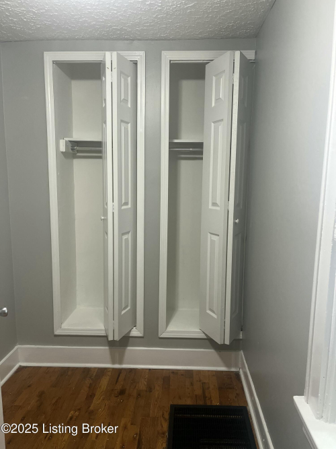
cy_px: 224
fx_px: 337
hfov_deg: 53.0
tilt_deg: -8.7
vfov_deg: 67.3
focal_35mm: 26
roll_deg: -0.9
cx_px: 168
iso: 200
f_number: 1.6
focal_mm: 5.1
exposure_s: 1/60
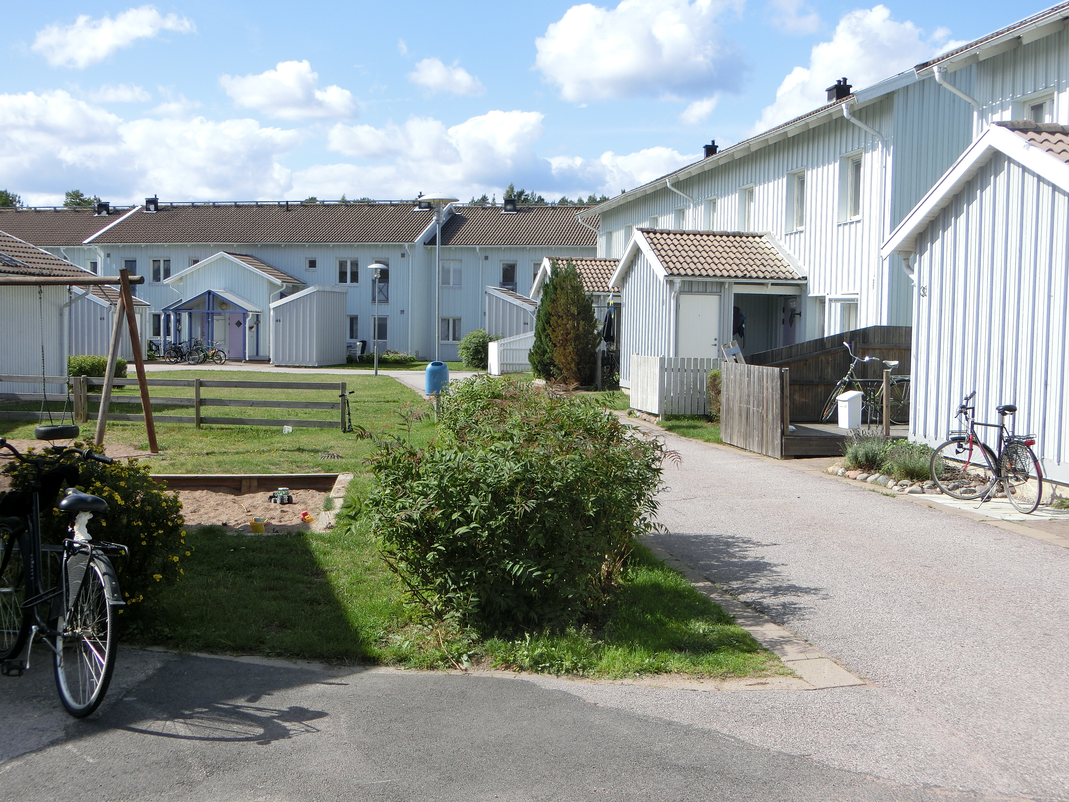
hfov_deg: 42.1
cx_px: 534
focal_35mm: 45
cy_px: 401
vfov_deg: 32.2
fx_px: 1390
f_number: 4.4
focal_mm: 8
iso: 80
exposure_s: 1/500
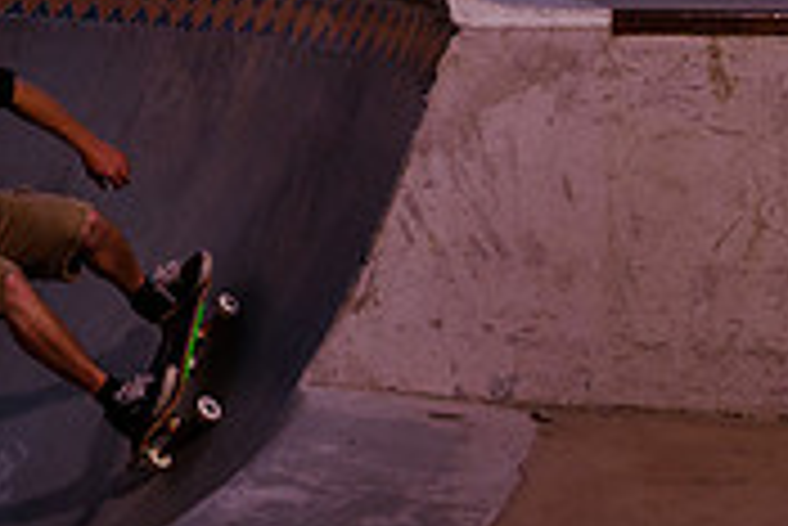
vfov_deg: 13.3
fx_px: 2191
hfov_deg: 19.0
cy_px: -102
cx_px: -225
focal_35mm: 100
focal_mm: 24
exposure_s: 1/320
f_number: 5
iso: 400
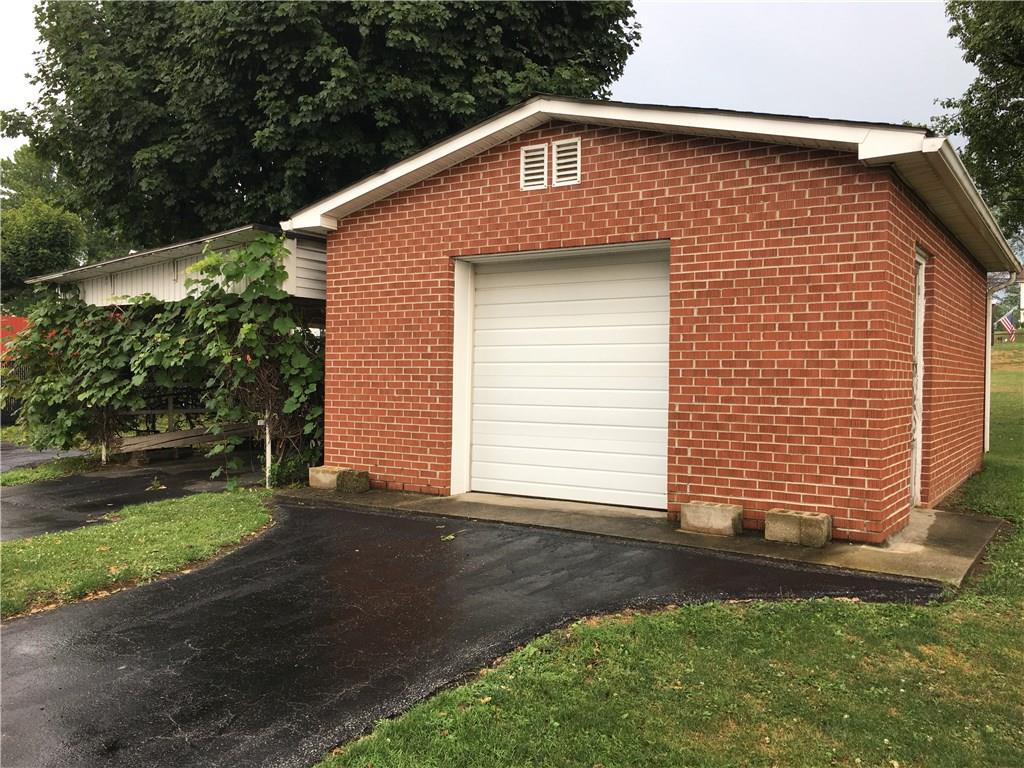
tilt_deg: +1.5
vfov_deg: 48.2
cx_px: 512
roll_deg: -1.4
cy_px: 384
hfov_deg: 61.7
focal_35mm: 29
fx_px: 858
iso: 32
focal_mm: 4.15
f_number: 2.2
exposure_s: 1/120
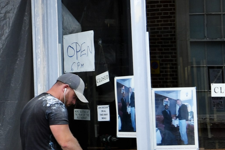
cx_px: -152
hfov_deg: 14.2
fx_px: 819
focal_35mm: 131
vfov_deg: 10.3
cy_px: -18
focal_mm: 19
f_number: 8
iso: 160
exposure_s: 1/160
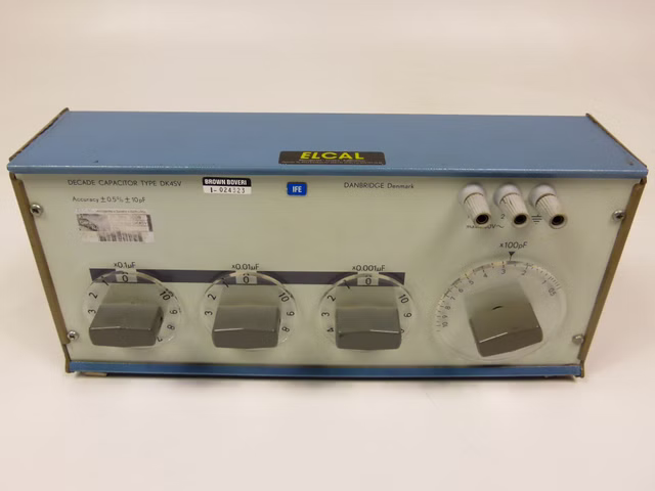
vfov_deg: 46.8
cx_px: 328
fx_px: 568
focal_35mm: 30
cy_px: 246
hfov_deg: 60.0
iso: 200
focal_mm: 5.4
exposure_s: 1/60
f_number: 3.6
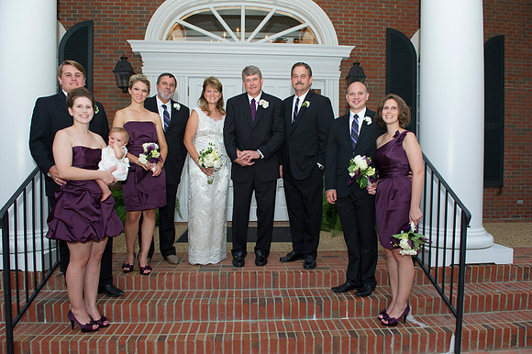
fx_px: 354
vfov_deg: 53.1
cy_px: 177
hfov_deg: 73.8
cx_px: 266
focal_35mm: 24
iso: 1000
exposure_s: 1/100
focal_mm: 24
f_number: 5
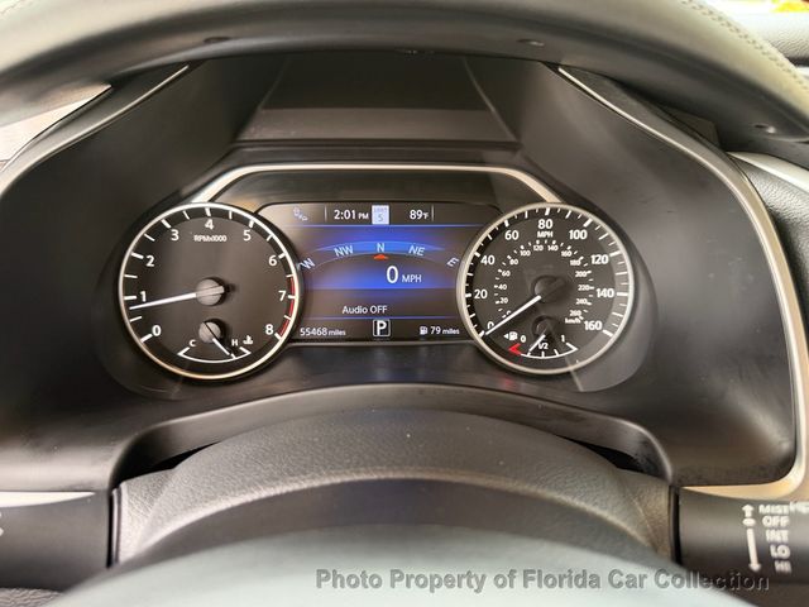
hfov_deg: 71.6
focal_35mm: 24
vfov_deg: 56.8
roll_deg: -1.9
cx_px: 404
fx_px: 561
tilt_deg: -28.0
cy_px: 304
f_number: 1.78
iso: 250
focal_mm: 6.76
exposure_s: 1/60
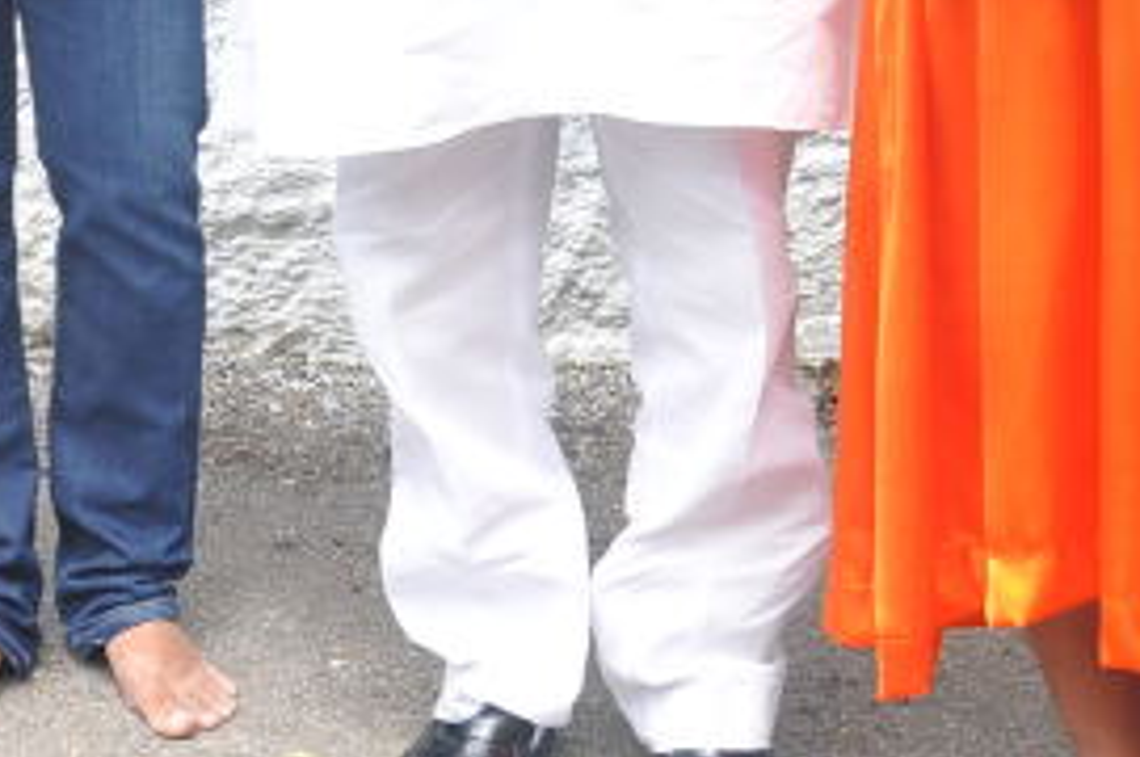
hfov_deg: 19.0
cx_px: -202
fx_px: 3226
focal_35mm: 102
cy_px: -299
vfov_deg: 12.8
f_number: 8
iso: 250
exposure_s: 1/125
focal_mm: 18
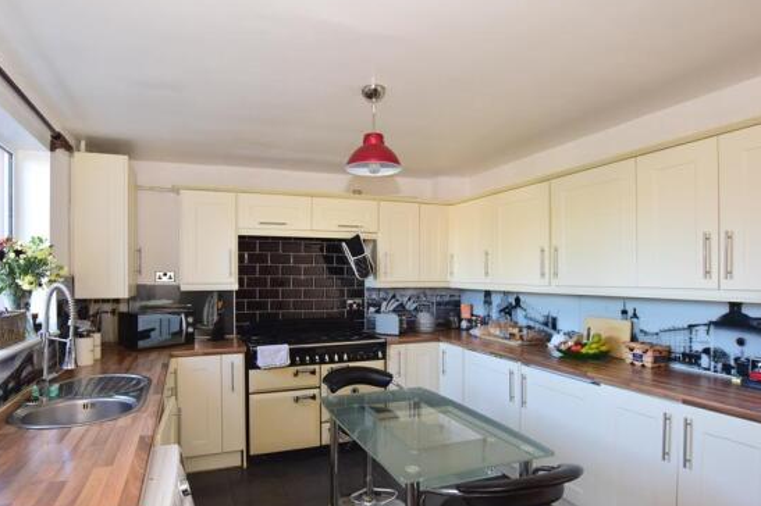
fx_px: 380
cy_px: 288
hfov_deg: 90.0
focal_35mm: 18
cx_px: 360
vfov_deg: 67.0
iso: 400
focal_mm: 10
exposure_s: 1/30
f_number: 5.6
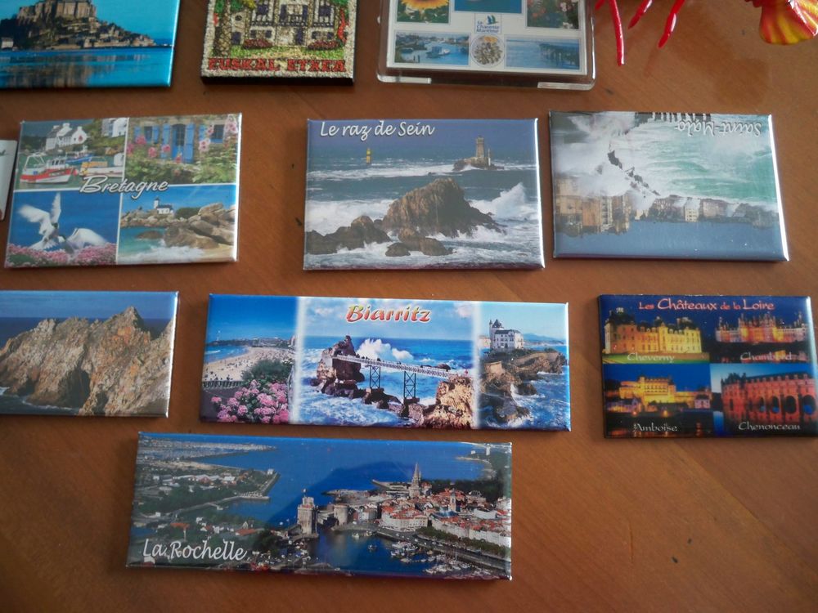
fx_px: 827
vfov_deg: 40.7
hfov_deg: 52.6
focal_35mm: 35
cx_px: 409
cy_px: 306
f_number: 3.1
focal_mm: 6.3
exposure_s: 1/30
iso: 250
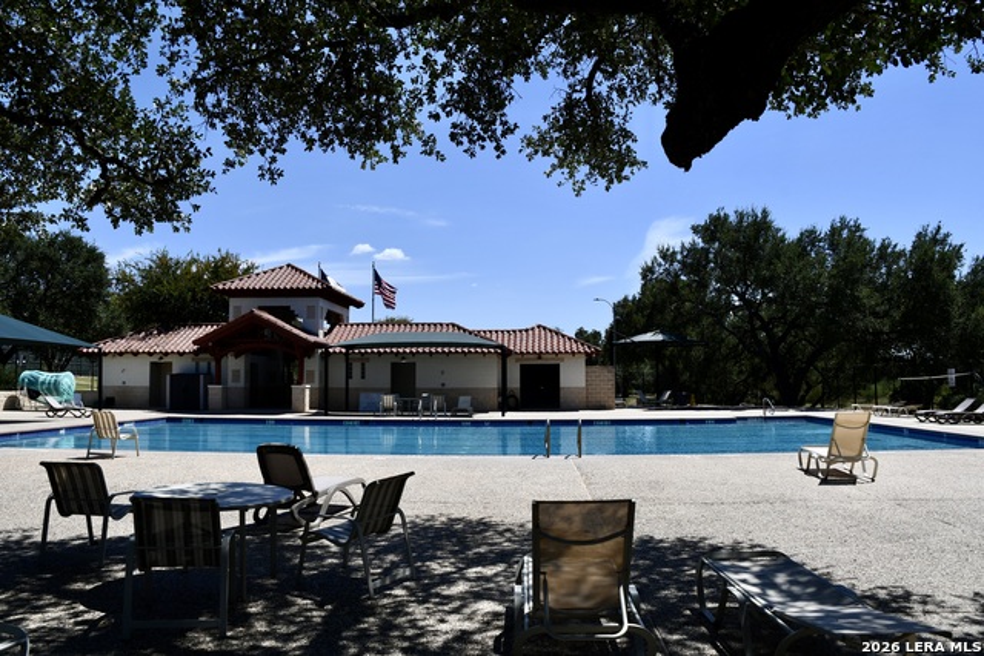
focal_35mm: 27
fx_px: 738
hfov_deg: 67.4
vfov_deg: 48.0
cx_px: 492
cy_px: 328
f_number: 10
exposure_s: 1/400
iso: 100
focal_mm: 18
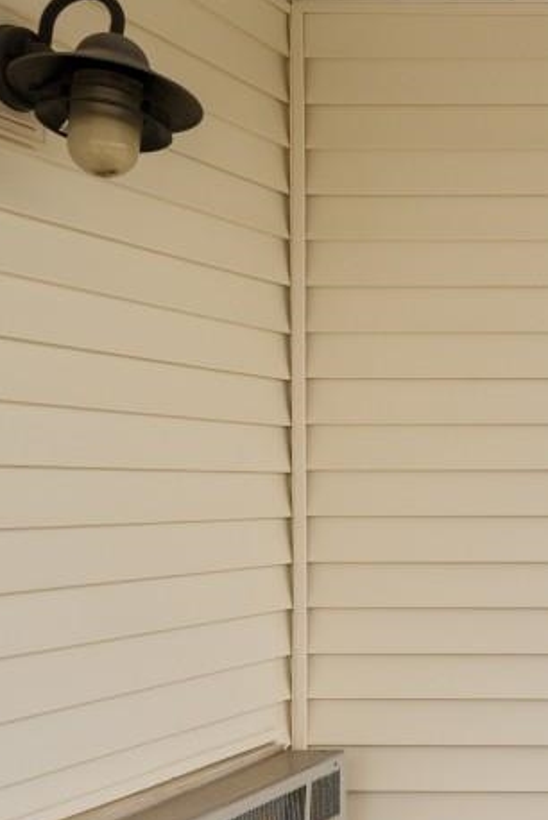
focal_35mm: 53
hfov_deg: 19.6
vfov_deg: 37.3
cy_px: 494
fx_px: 1208
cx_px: 963
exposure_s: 1/200
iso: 100
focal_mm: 10
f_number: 7.1
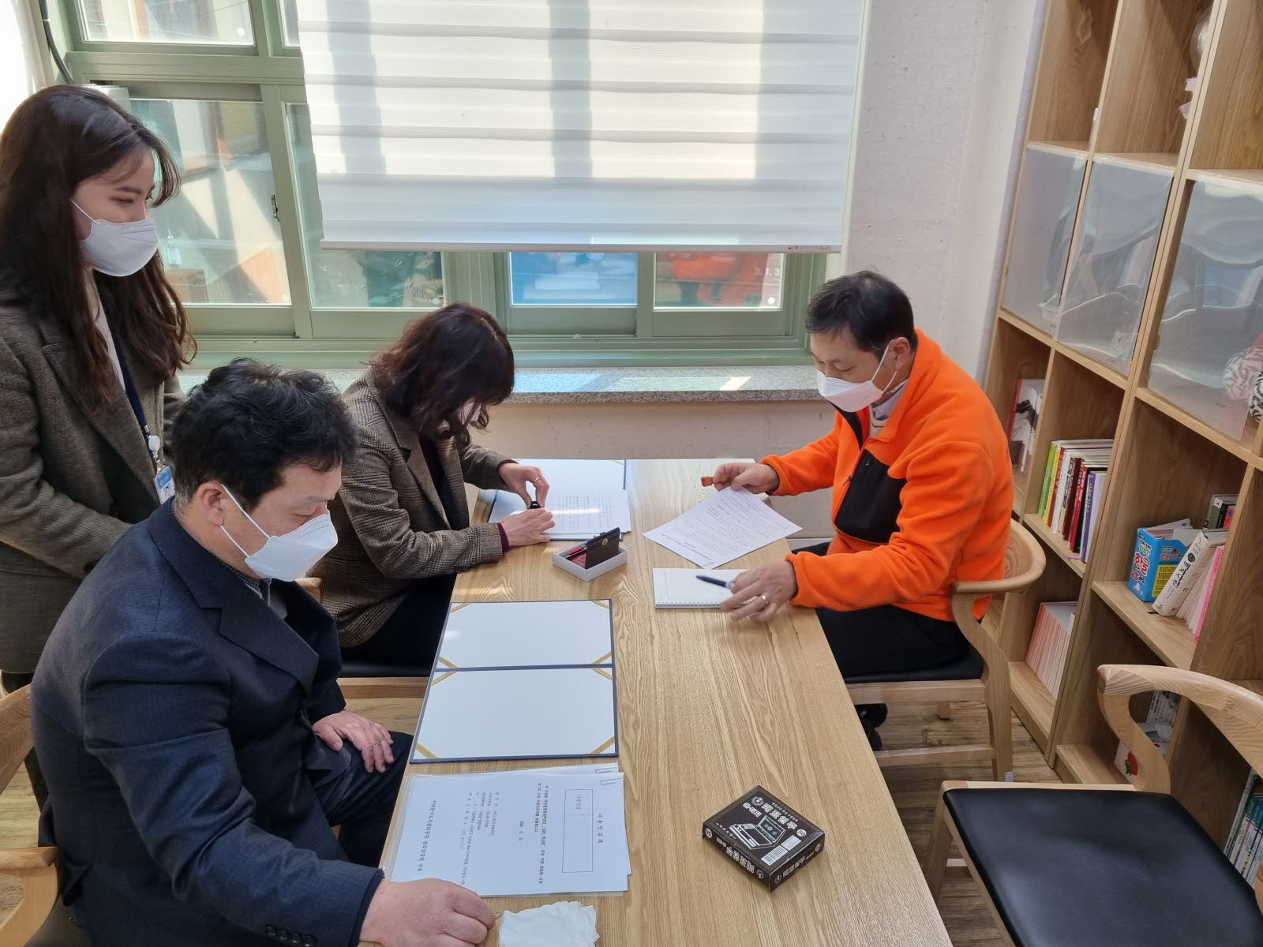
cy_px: 474
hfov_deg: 67.3
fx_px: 949
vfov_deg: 53.1
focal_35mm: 26
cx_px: 632
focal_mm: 5.4
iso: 50
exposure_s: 1/120
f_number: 1.8
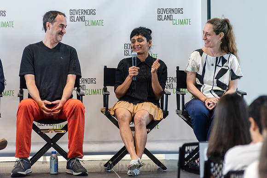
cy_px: 76
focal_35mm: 231
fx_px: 1713
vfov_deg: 6.0
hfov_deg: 8.9
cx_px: 143
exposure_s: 1/320
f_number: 4
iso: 4000
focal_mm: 200
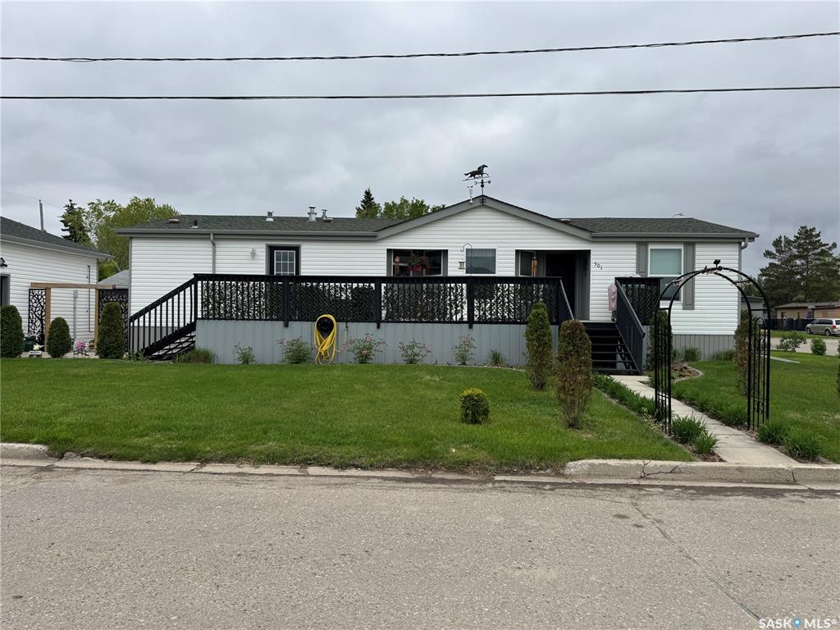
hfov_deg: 71.6
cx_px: 420
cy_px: 315
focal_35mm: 24
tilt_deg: +0.9
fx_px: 582
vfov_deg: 56.8
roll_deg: -0.1
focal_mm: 6.76
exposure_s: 1/4950
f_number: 1.78
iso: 80
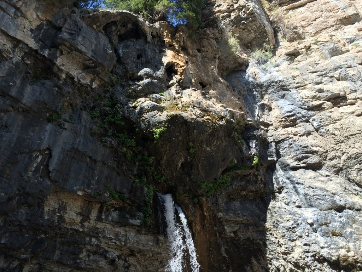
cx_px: 181
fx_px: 303
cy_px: 136
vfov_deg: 48.2
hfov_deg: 61.7
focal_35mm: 29
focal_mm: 4.15
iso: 32
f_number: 2.2
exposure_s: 1/641
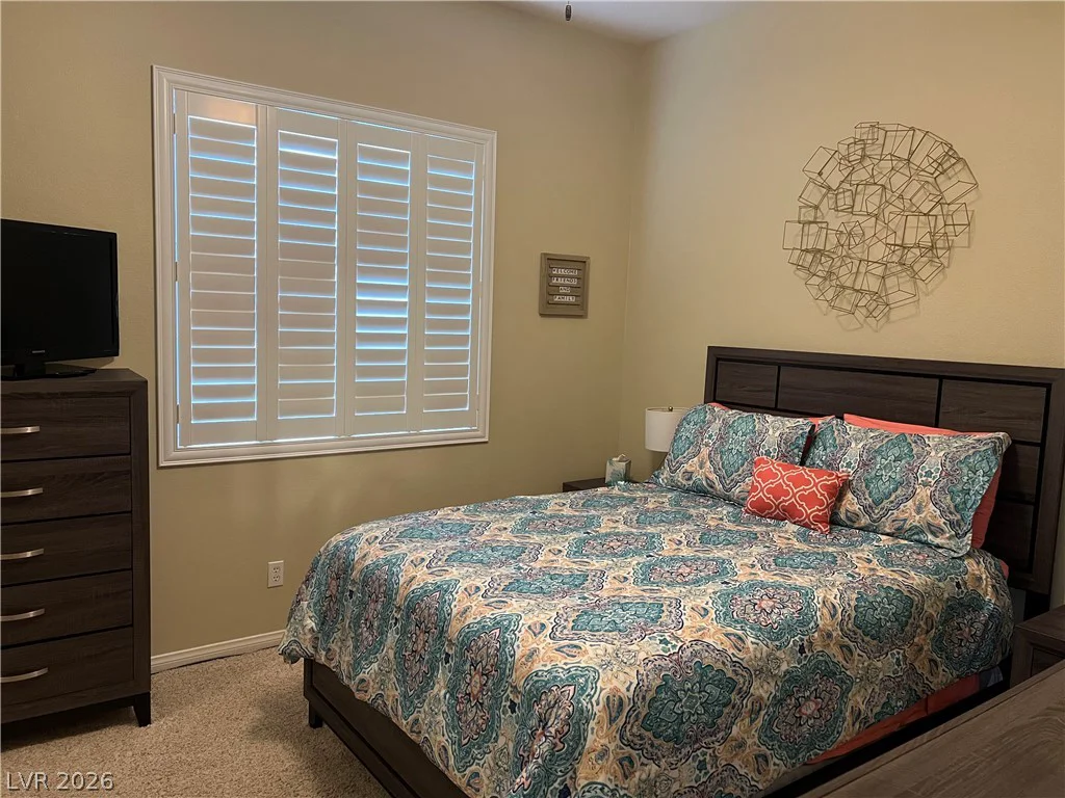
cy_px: 399
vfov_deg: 53.1
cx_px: 532
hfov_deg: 67.3
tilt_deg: -5.8
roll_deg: -1.3
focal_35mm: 26
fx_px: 800
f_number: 1.5
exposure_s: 1/60
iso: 400
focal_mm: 5.7
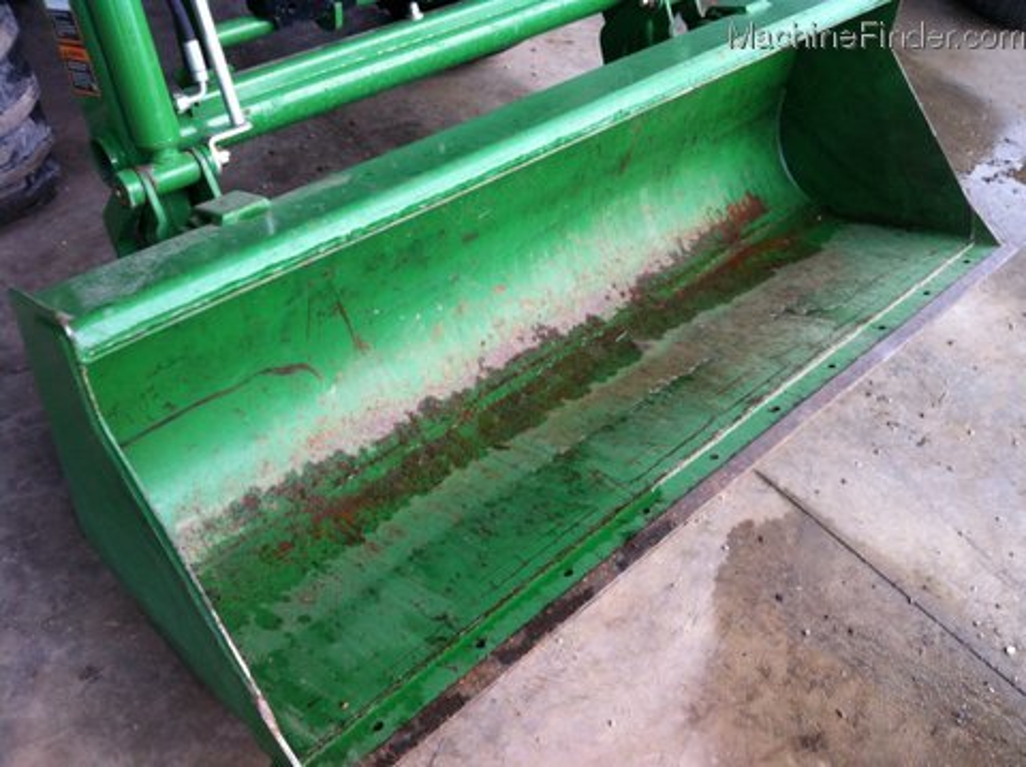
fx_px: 1036
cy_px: 384
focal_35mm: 35
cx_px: 513
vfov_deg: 40.6
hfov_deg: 52.7
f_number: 2.8
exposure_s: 1/120
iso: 80
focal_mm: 3.85
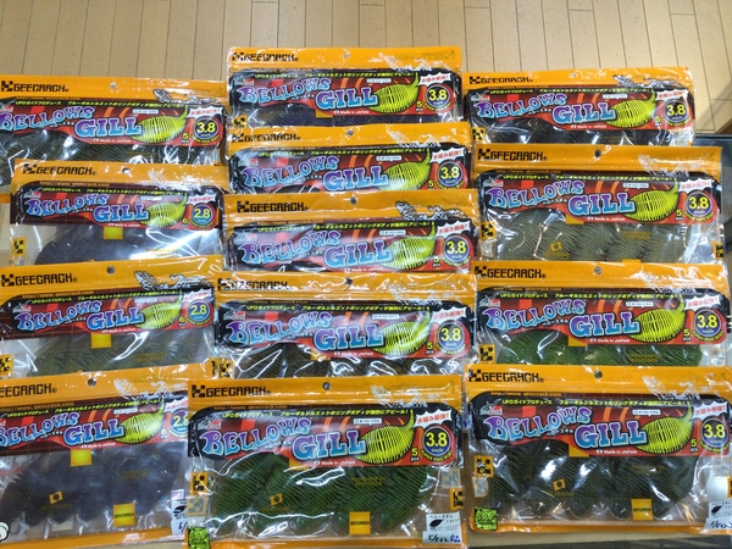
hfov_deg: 58.4
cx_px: 366
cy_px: 274
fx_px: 656
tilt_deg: -74.1
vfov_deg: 45.4
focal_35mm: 31
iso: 25
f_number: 2.4
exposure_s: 1/30
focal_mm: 3.3
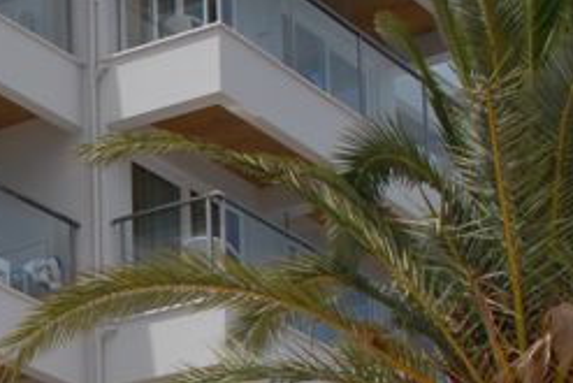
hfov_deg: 12.1
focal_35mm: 162
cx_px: -276
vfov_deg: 8.4
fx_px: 2580
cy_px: 492
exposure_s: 1/250
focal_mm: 26
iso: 100
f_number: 8
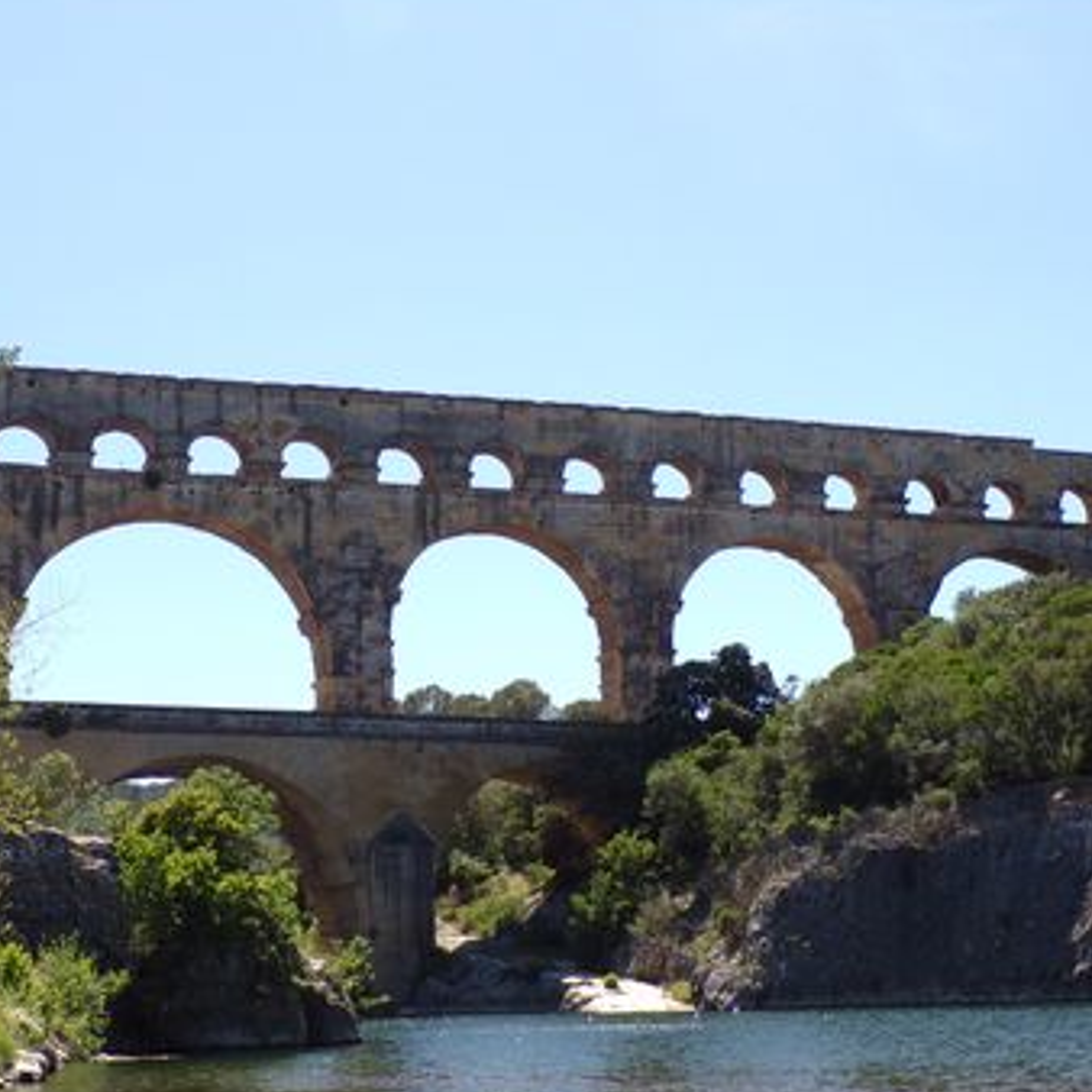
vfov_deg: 29.4
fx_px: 2070
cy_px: 704
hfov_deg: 29.5
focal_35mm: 58
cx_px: 465
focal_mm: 6.6
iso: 80
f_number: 3.3
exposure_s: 1/750
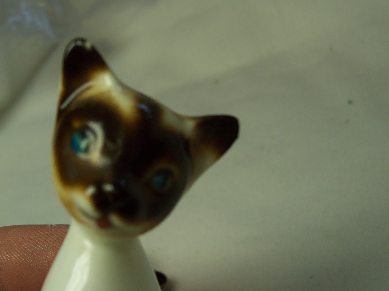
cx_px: 150
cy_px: 128
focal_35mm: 48
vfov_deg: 30.2
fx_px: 539
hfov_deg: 39.4
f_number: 2.8
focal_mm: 5.6
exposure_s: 1/250
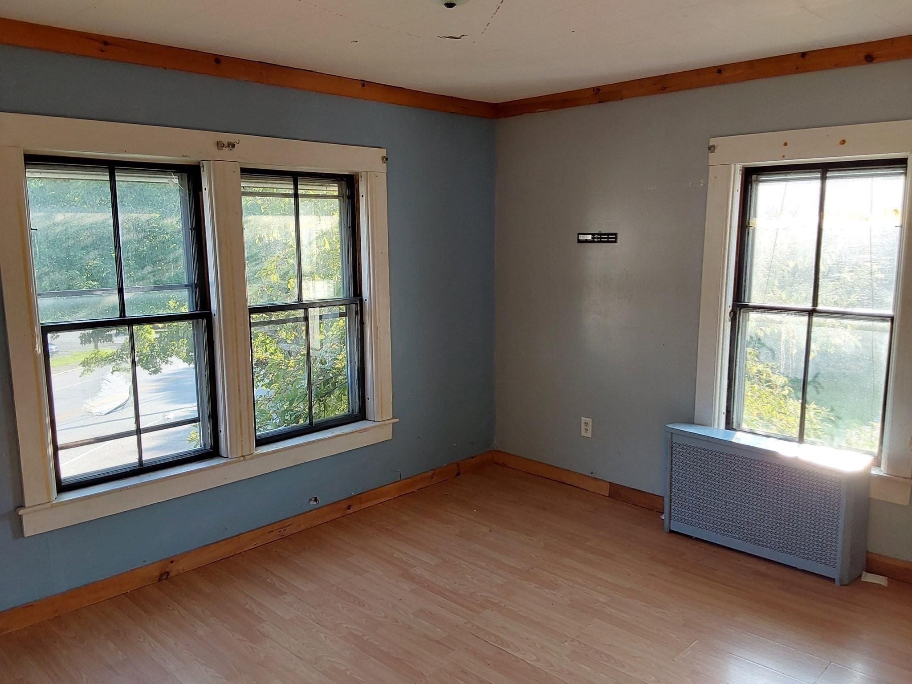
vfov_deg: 49.7
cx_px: 456
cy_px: 342
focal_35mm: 28
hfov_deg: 63.4
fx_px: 738
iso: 100
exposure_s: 1/120
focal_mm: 2.91
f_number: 1.9
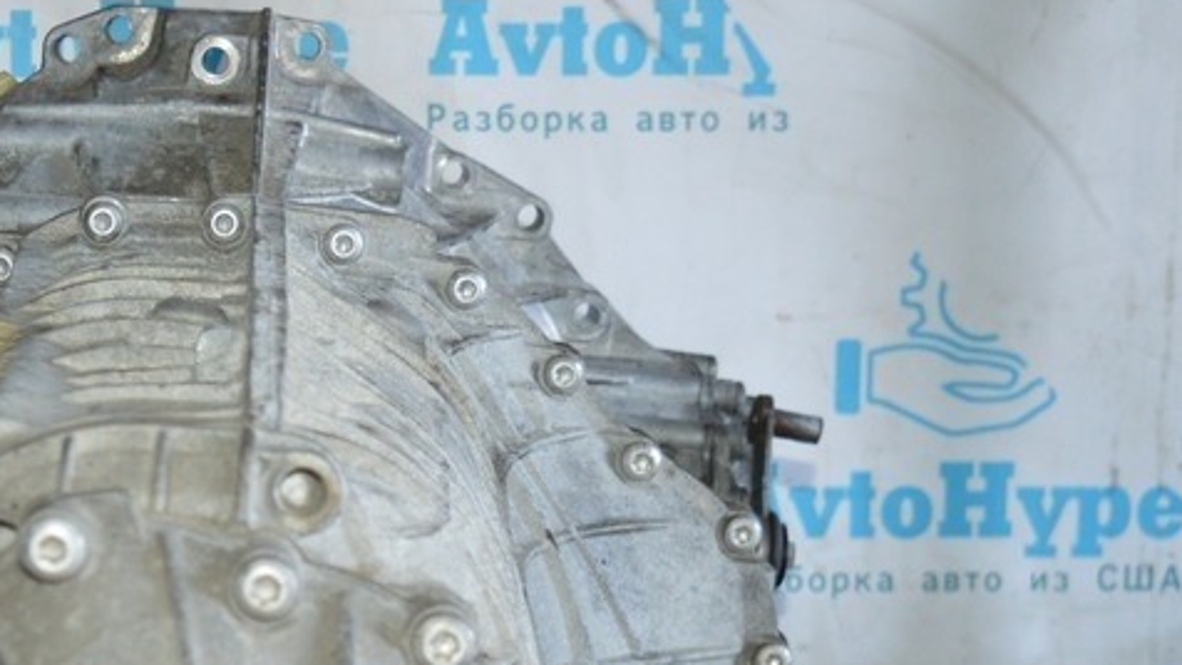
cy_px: 713
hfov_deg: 25.6
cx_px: 191
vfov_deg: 14.6
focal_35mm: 81
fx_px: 2539
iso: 1250
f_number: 4
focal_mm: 24
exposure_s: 1/60
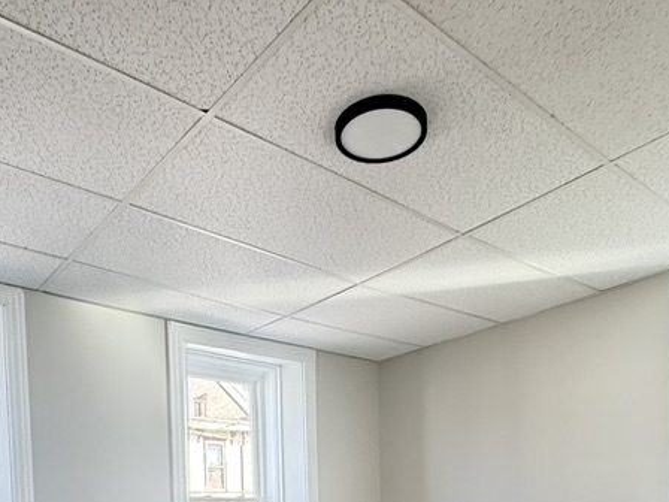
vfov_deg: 36.8
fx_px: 618
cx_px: 321
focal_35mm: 32
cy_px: 560
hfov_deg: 56.8
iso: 160
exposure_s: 1/99
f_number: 2.2
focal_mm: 2.22
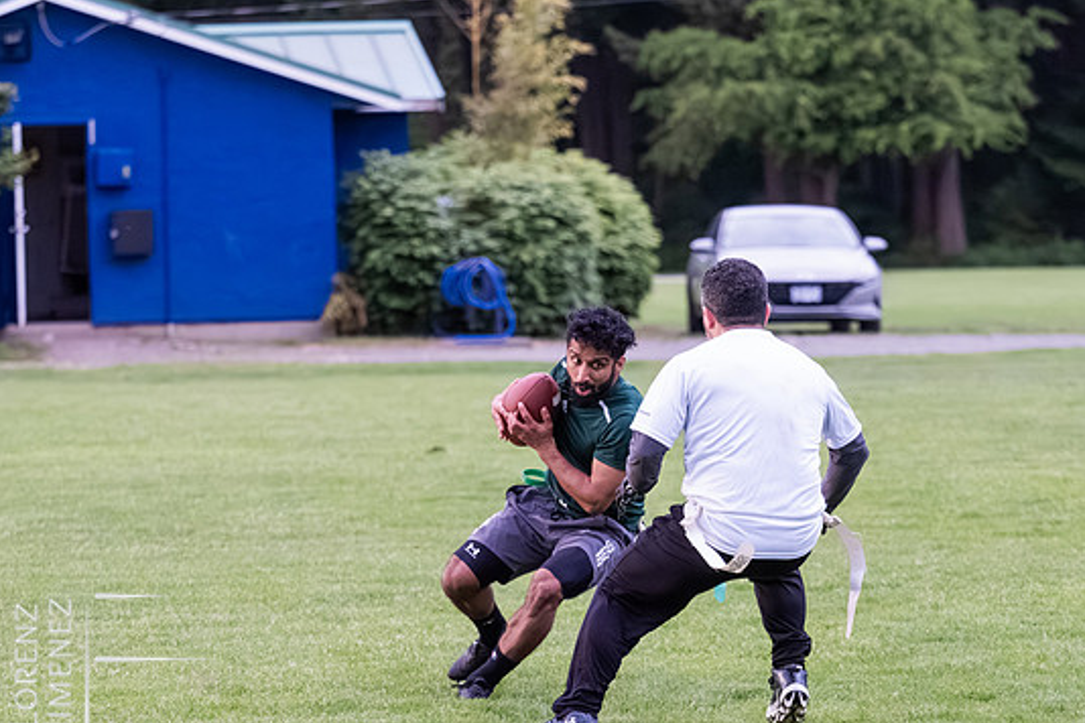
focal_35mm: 260
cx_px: 571
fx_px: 7835
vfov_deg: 5.3
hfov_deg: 7.9
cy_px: 373
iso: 6400
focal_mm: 115
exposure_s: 1/1250
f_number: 4
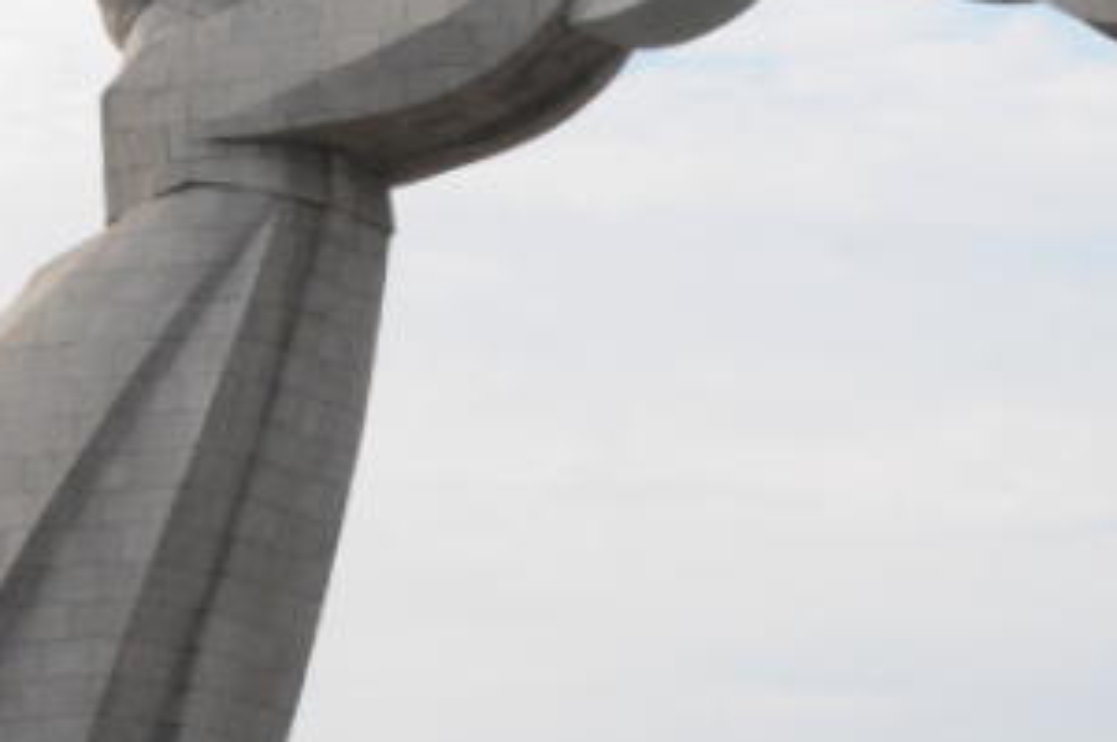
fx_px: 4794
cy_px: 360
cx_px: 631
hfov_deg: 13.3
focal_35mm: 155
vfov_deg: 8.9
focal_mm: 31
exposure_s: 1/80
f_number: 25
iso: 640
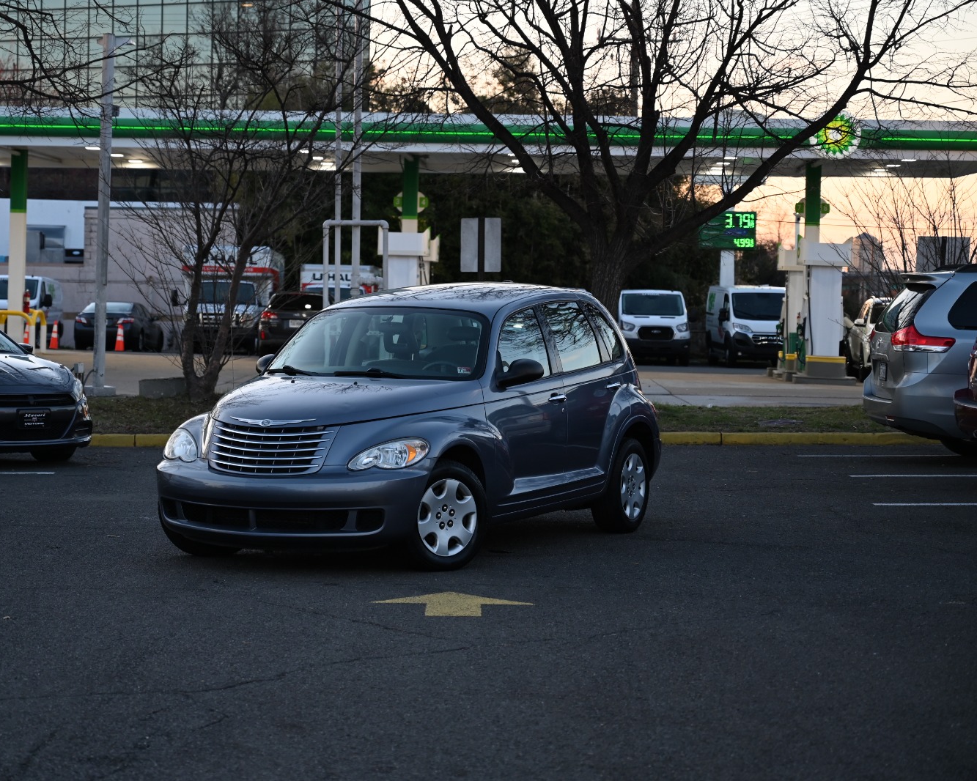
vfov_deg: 19.2
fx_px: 2313
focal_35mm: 80
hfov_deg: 23.8
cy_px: 386
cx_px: 413
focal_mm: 70
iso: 400
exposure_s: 1/250
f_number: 4
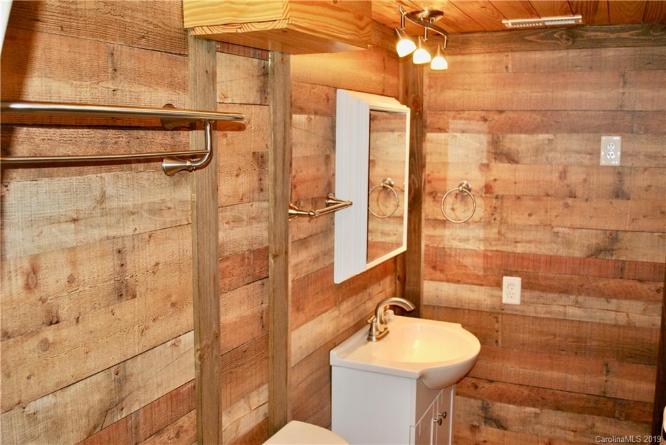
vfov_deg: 36.9
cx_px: 333
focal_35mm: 36
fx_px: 666
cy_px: 222
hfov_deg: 53.1
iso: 200
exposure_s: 1/60
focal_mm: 24
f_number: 4
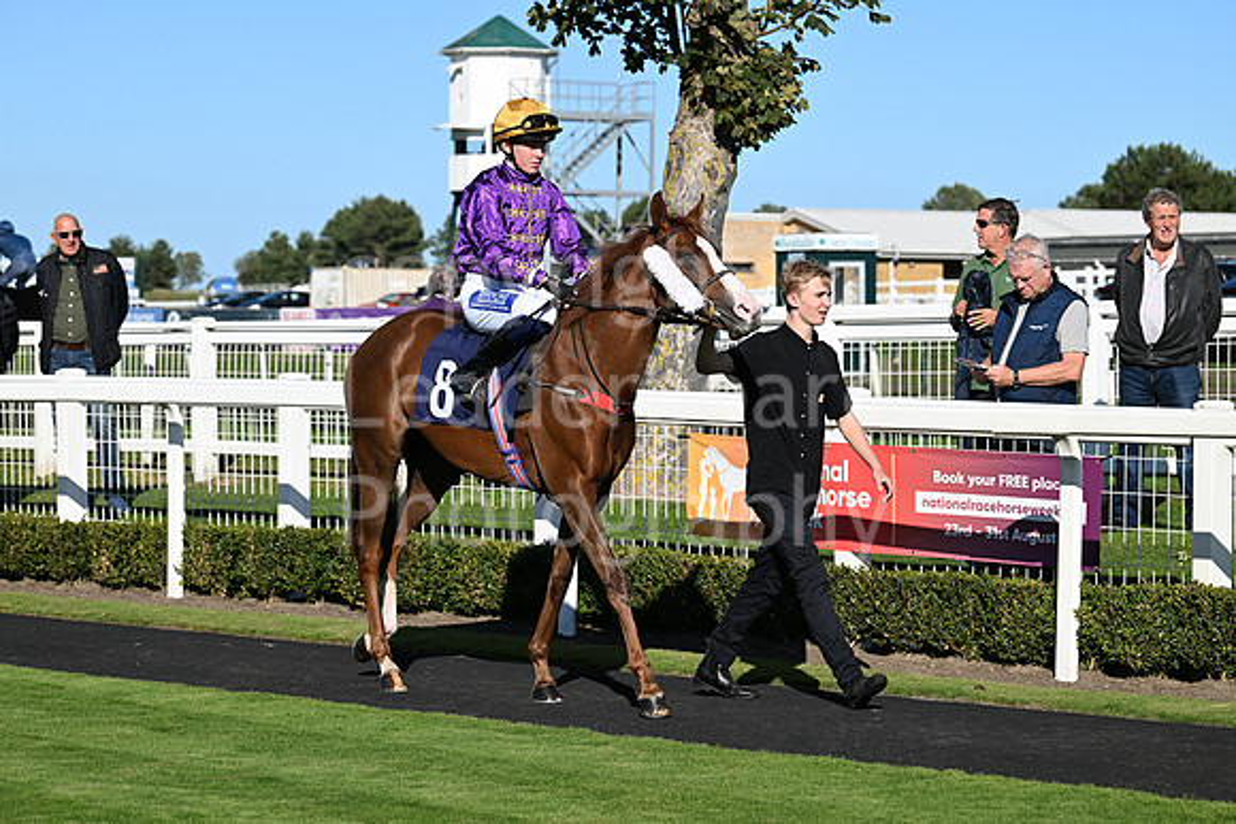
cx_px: 618
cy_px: 412
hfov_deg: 20.0
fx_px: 3503
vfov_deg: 13.4
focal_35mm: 102
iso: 400
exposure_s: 1/3200
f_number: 5.6
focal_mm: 102
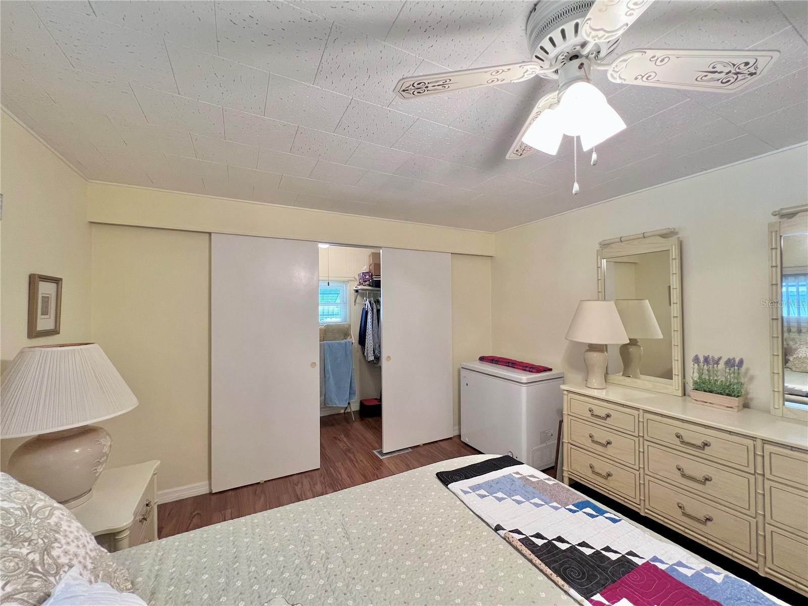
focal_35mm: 13
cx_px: 404
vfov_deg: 89.9
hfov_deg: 106.2
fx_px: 303
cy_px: 303
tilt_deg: +1.5
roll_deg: -0.1
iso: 250
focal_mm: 1.57
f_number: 1.8
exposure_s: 1/60
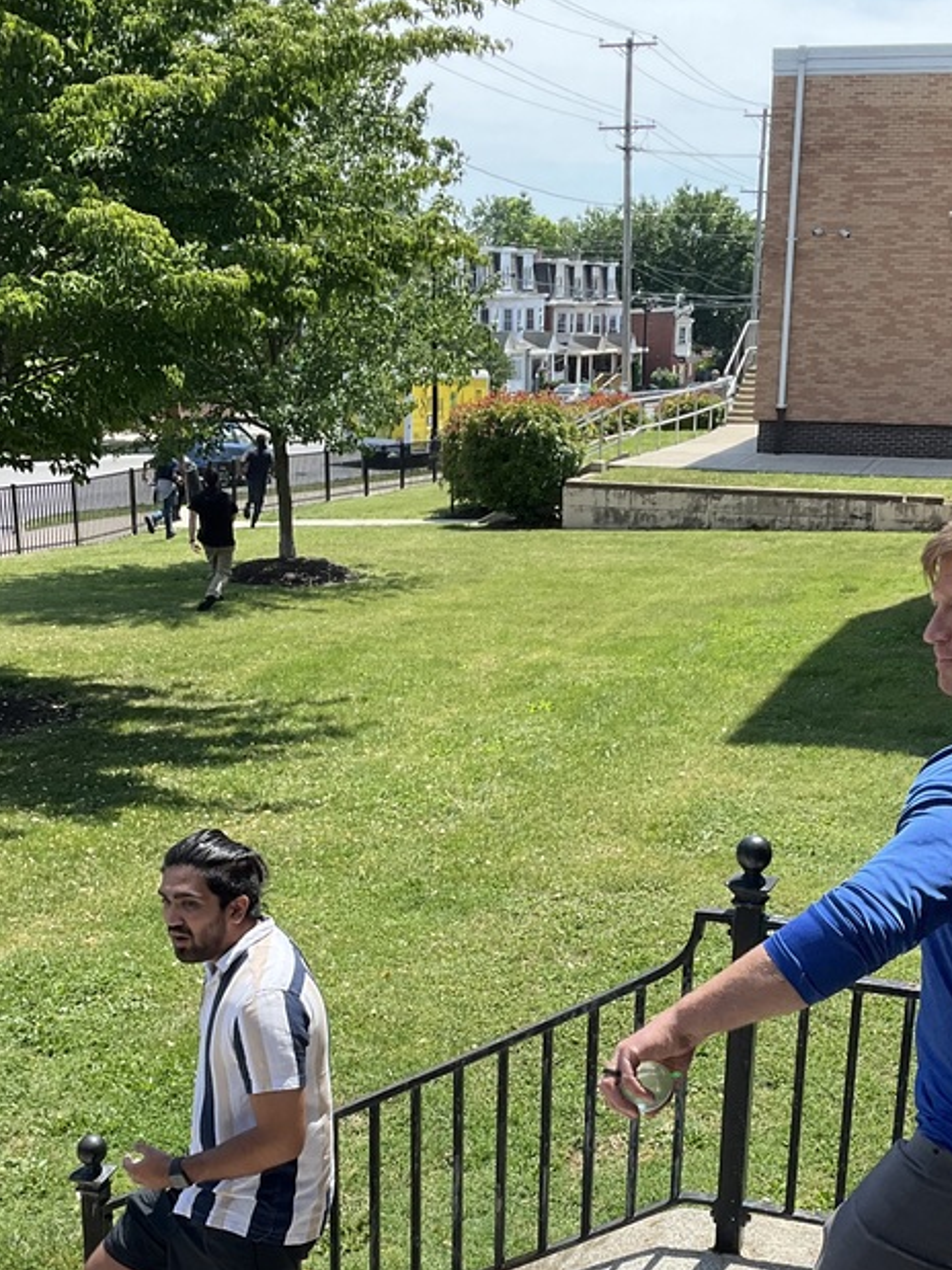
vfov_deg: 39.0
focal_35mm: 48
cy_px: 897
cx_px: 523
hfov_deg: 30.2
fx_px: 1761
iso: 25
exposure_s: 1/869
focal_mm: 3
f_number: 1.8
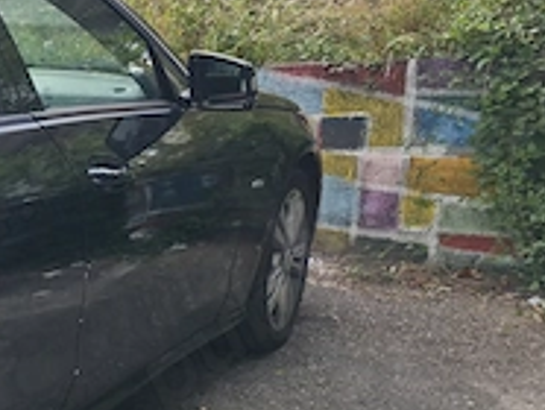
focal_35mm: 74
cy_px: 296
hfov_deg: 21.7
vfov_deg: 19.8
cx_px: -287
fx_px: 1167
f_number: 1.7
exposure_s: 1/1779
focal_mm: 6.3
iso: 50
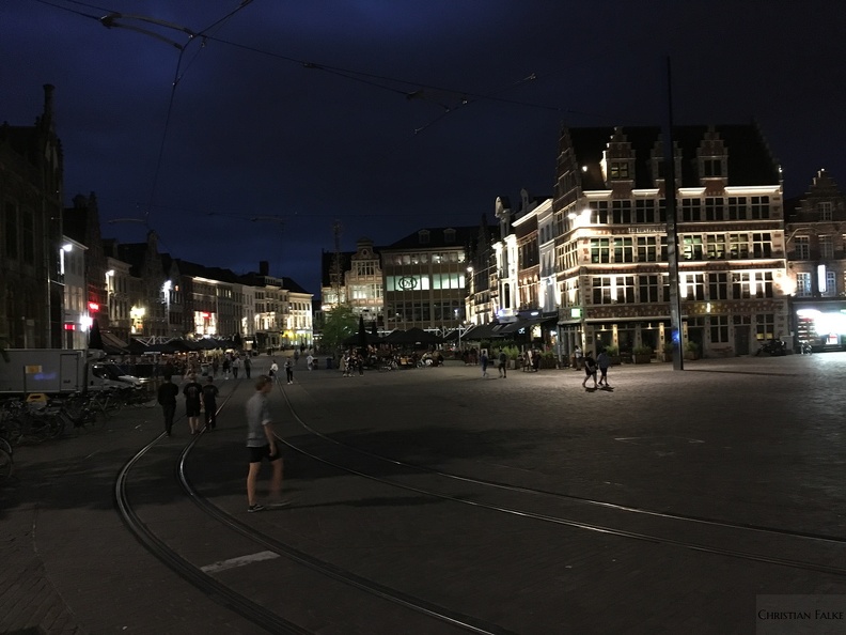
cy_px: 318
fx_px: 709
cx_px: 423
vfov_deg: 48.2
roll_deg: +2.8
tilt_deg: +2.4
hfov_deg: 61.7
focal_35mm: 29
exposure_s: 1/17
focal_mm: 4.15
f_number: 2.2
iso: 500
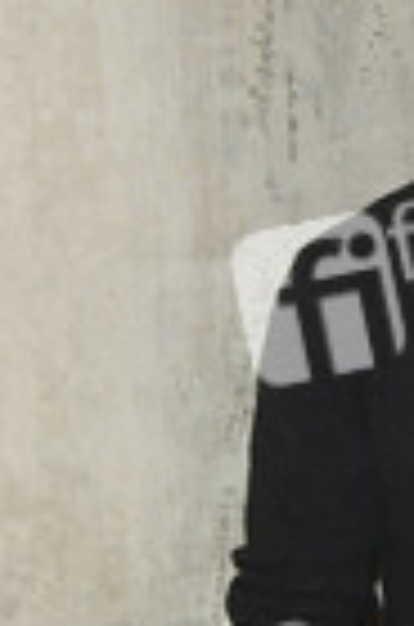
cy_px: 504
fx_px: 2202
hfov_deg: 10.4
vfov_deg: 16.1
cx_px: 594
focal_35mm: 127
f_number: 5.6
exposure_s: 1/200
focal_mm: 44
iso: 2500
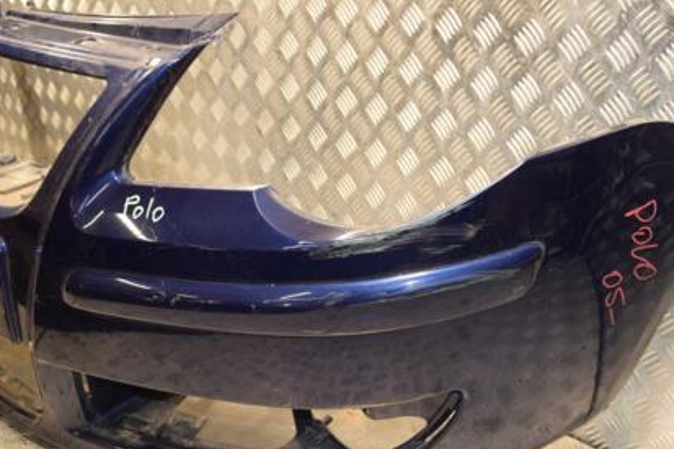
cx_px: 403
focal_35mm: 48
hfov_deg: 41.0
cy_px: 284
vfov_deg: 27.9
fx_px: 898
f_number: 5
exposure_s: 1/125
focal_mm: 22
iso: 800
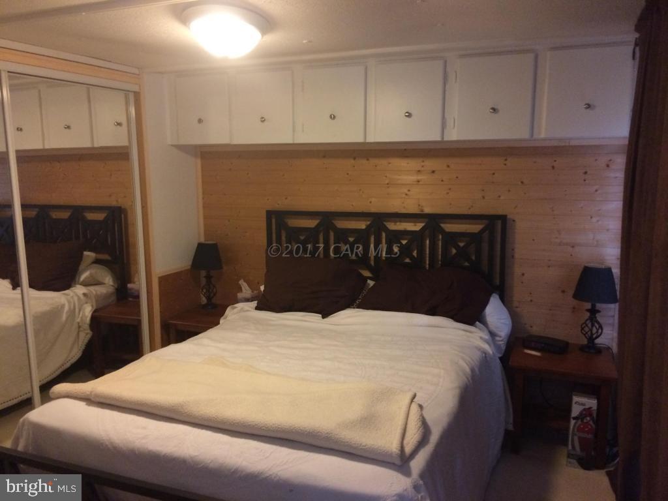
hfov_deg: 61.7
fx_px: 560
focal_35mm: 29
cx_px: 334
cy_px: 250
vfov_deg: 48.2
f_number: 2.2
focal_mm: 4.15
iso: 250
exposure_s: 1/15
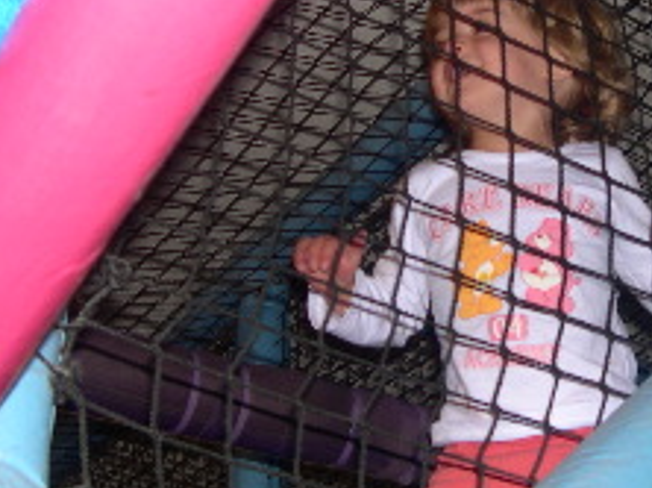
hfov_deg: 25.0
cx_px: 517
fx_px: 1449
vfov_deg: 19.1
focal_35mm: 77
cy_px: 178
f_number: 2.8
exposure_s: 1/60
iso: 100
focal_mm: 8
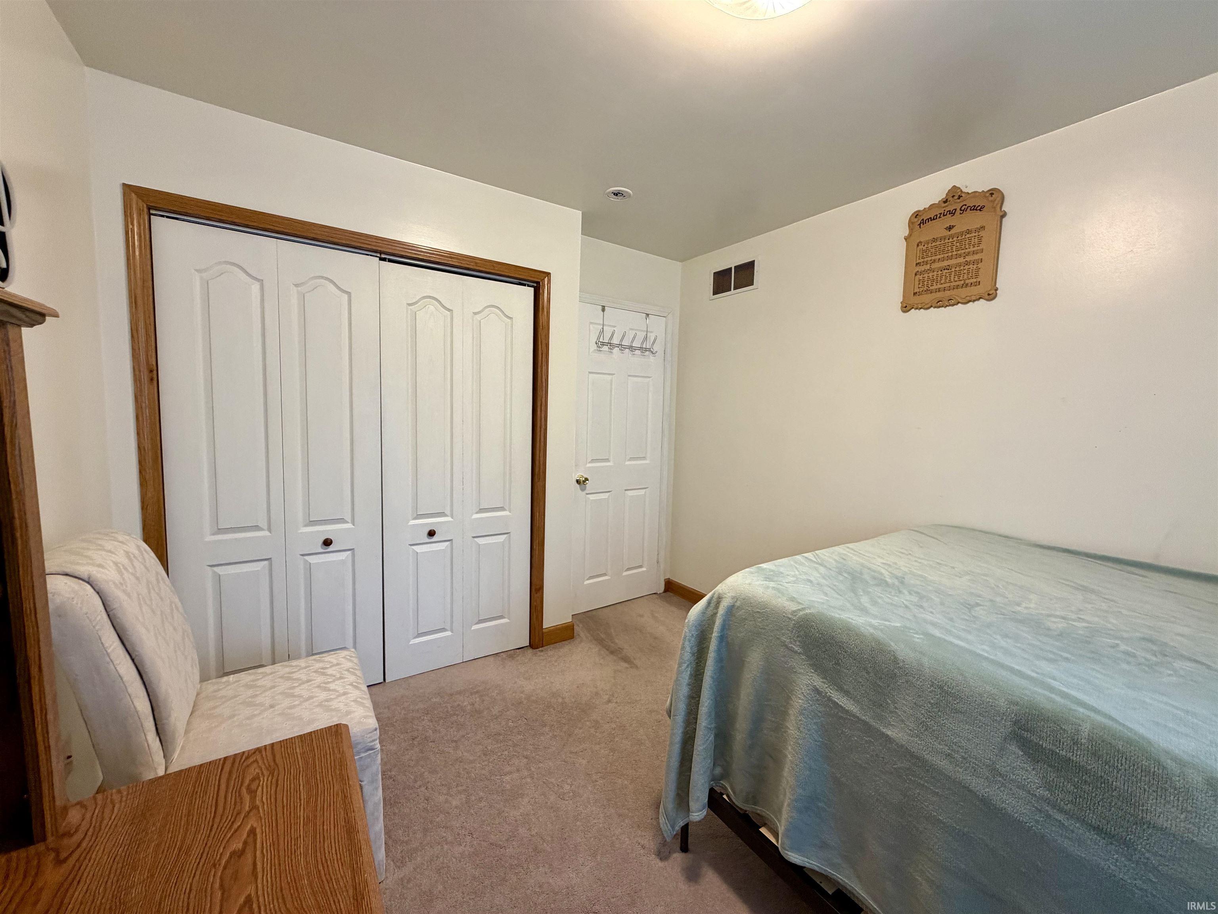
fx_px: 493
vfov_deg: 85.7
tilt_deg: -6.1
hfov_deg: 102.1
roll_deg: -1.7
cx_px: 609
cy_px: 457
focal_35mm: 14
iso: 250
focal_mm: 2.22
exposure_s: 1/60
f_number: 2.2
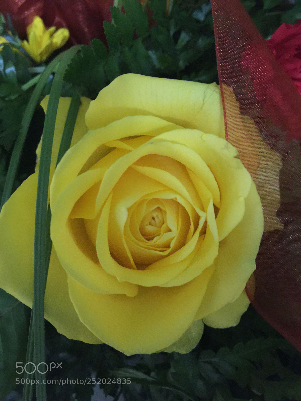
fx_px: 336
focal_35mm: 29
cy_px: 200
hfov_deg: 48.2
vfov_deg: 61.7
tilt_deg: -53.3
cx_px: 150
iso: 100
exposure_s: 1/4
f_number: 2.2
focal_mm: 4.15
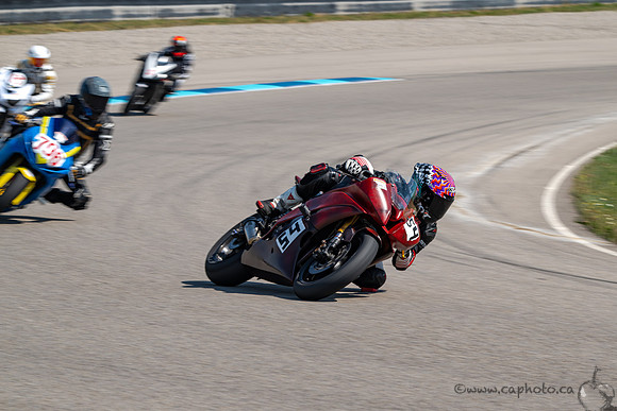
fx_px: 3763
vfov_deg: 6.3
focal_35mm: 220
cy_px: 226
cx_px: 339
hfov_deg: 9.4
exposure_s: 1/200
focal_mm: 200
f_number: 13
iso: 100
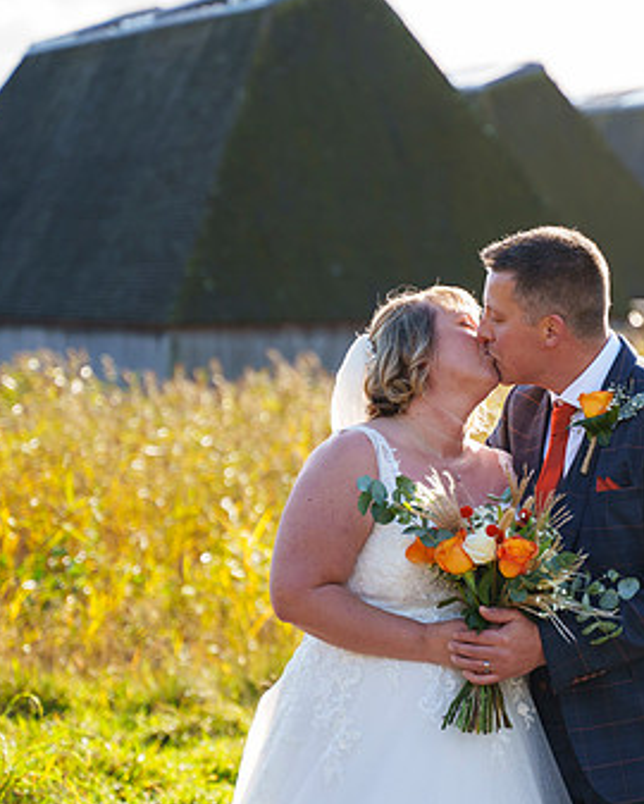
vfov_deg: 15.9
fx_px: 2880
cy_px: 376
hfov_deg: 12.7
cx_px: 522
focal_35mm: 121
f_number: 3.2
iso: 400
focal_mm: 75
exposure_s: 1/1600
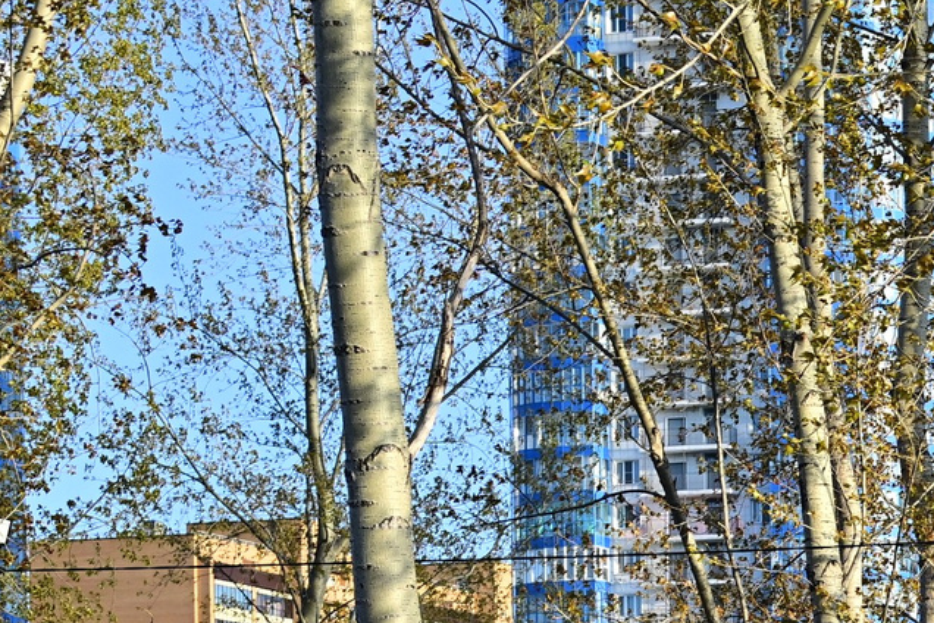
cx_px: 1755
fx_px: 4177
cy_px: 1173
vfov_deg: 8.2
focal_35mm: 161
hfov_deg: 11.7
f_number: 7.1
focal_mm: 40
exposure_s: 1/400
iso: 320
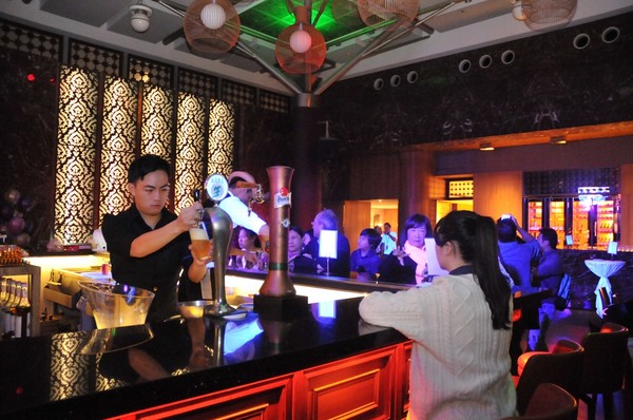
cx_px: 316
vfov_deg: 47.8
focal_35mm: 27
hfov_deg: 67.5
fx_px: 474
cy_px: 210
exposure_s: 1/15
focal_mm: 18
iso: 3200
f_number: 3.5
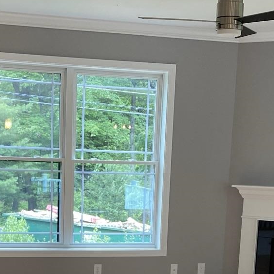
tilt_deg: -11.6
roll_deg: -1.8
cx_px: 113
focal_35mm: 83
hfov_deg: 20.9
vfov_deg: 19.9
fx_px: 743
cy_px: 304
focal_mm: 4.25
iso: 100
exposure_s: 1/120
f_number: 1.8
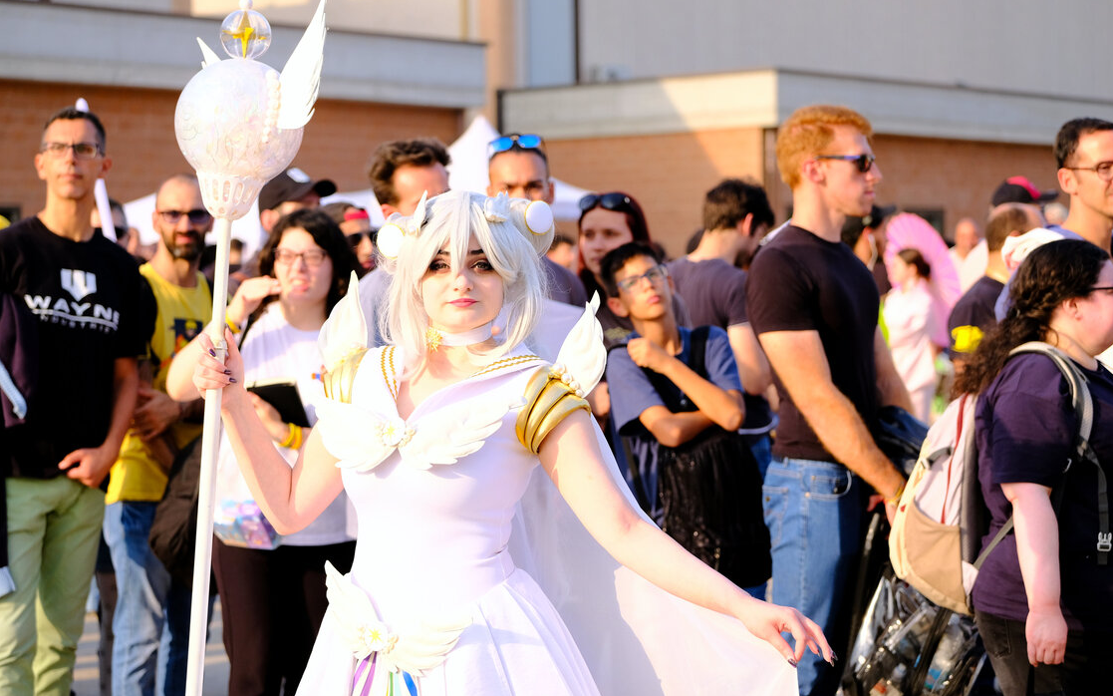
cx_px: 559
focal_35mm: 77
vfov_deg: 16.9
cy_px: 331
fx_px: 2336
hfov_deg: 26.8
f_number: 2.8
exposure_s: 1/1500
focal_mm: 50
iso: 400
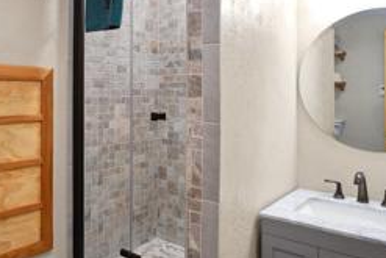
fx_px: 333
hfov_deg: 58.0
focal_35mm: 31
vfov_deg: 42.1
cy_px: 100
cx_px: 111
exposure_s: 1/10
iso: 400
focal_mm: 17
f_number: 8
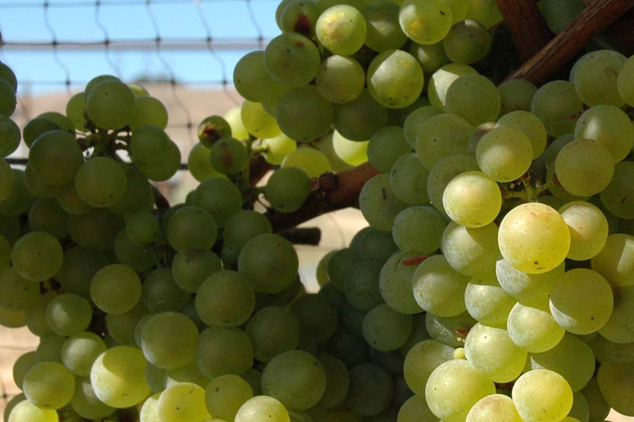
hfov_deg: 24.5
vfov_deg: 16.8
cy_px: 162
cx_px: 531
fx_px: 1427
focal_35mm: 81
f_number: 9
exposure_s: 1/320
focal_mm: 25
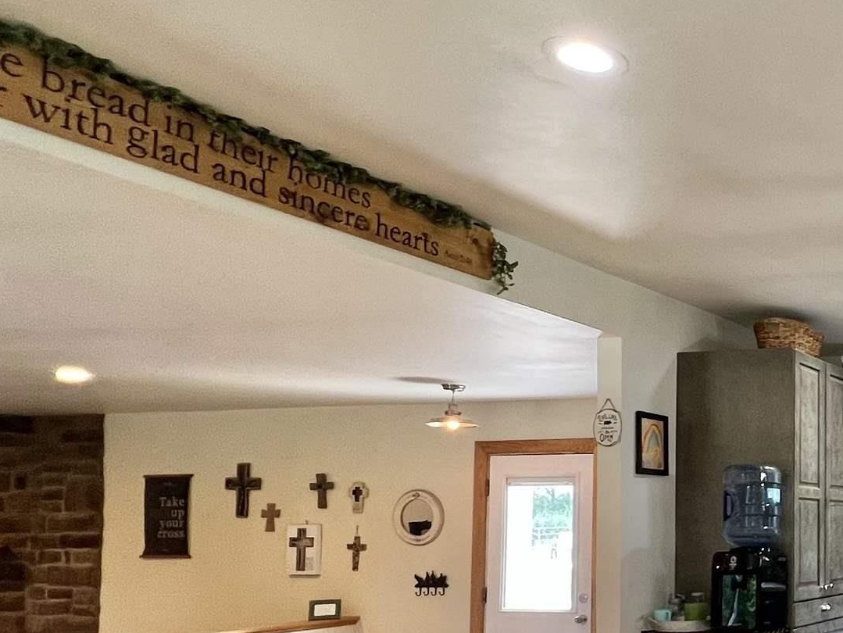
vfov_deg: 37.7
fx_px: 901
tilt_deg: +2.5
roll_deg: +0.6
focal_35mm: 37
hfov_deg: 36.3
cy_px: 478
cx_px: 1053
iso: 160
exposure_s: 1/60
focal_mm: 1.57
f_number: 1.8
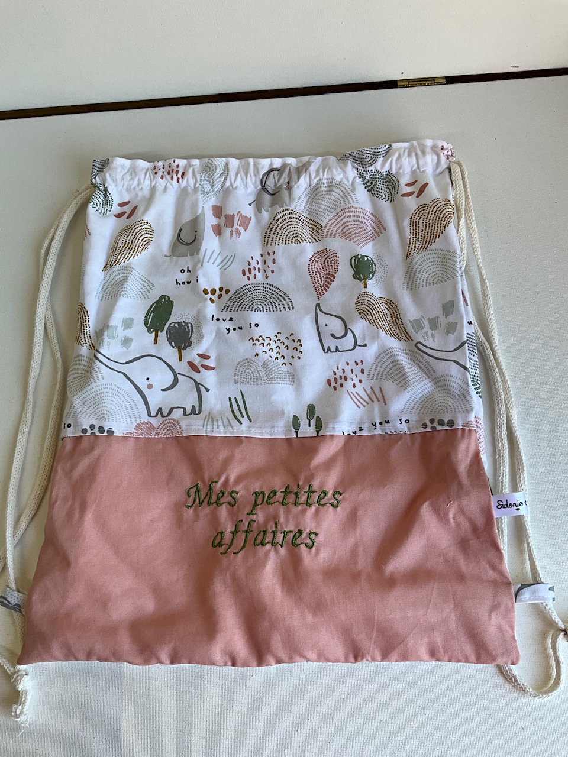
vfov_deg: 61.7
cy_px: 378
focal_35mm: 29
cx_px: 284
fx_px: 634
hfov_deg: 48.2
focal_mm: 3
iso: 20
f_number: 1.8
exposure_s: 1/122
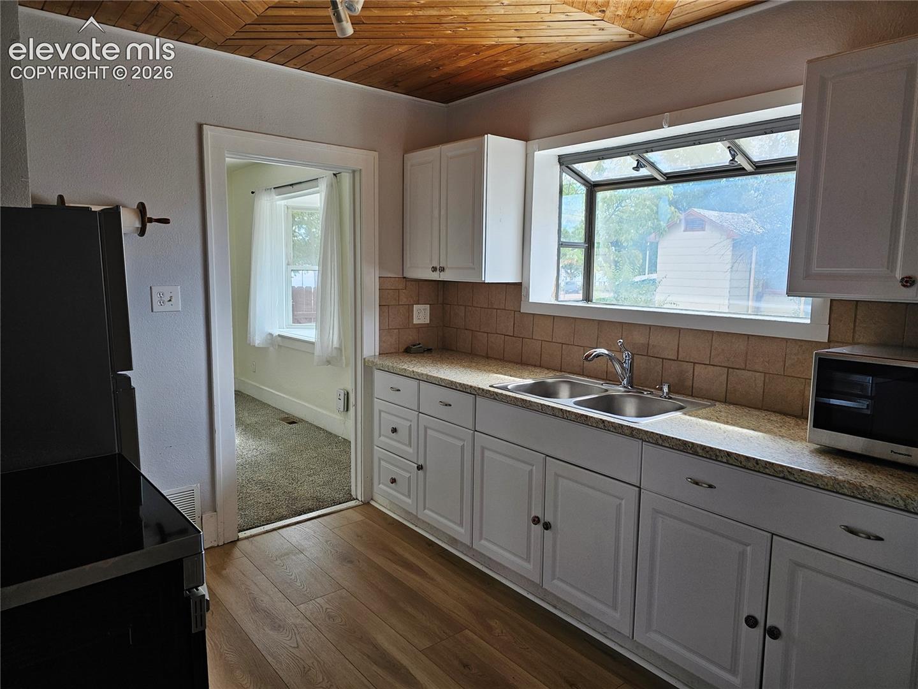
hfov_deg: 73.9
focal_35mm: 23
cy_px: 344
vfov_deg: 58.9
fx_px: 610
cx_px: 459
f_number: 1.7
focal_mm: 6.3
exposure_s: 1/180
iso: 64
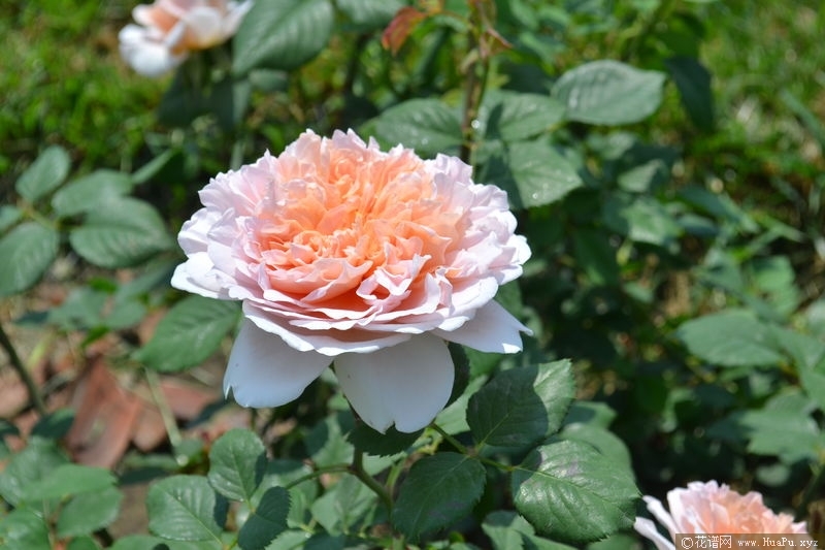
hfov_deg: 24.6
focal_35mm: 82
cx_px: 412
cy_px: 275
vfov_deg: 16.5
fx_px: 1890
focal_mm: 55
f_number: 8
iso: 100
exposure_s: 1/250
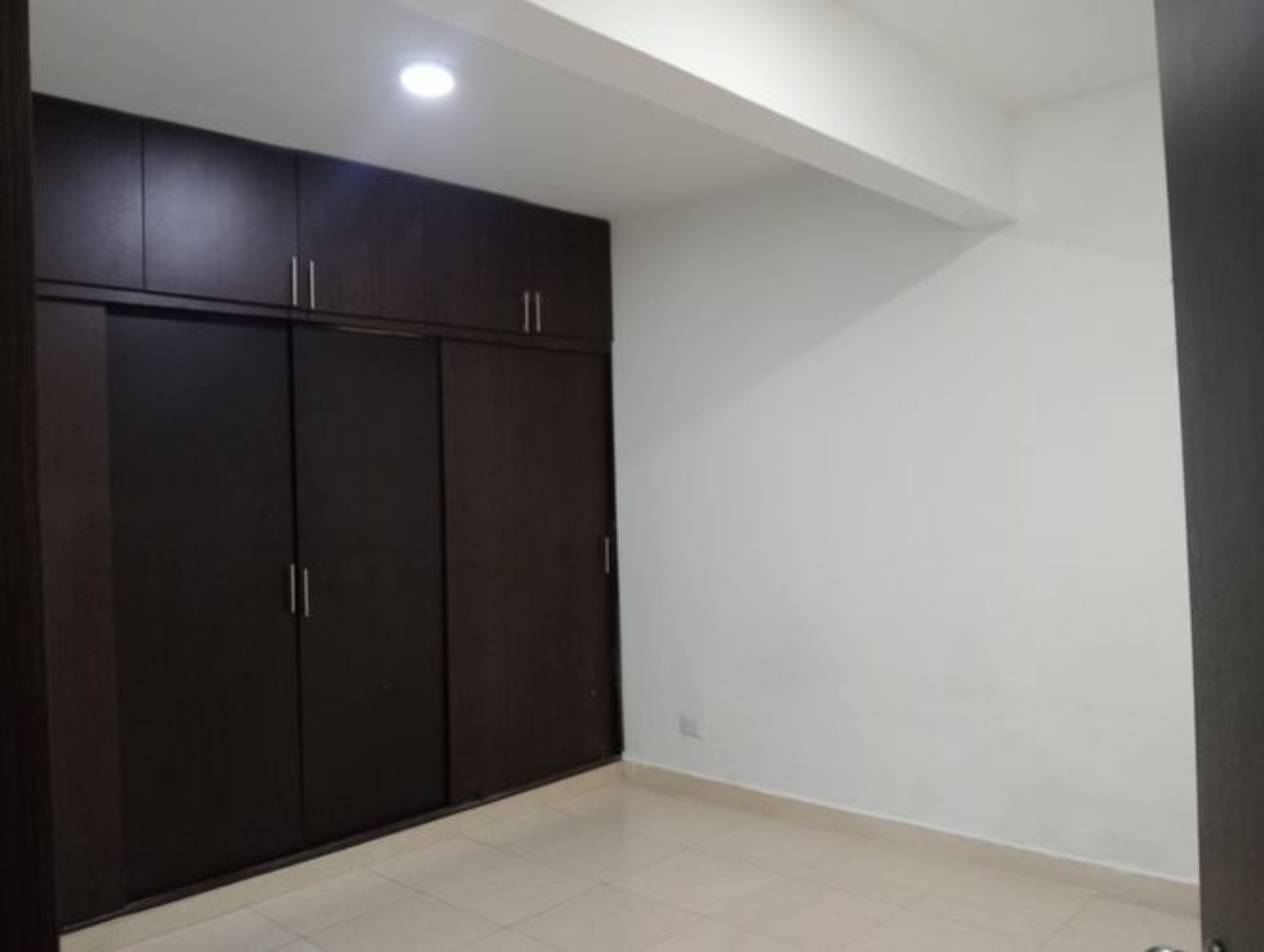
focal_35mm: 28
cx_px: 632
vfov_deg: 49.9
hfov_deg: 63.4
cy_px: 476
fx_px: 1024
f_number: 1.8
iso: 741
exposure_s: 1/33.3
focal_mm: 3.98
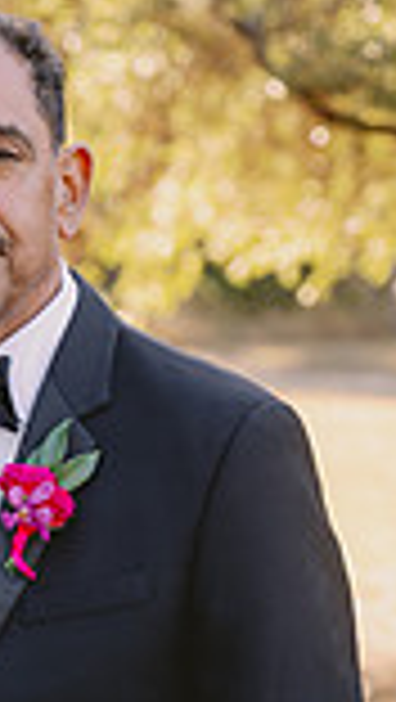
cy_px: 819
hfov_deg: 5.7
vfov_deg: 10.1
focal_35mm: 211
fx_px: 3930
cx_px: -178
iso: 100
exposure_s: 1/125
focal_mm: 70
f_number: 3.5
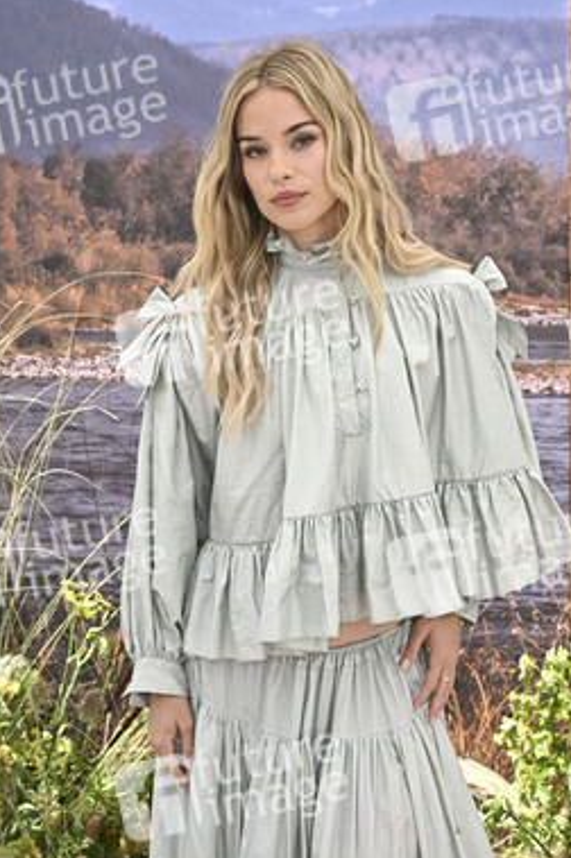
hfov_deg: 23.3
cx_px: 297
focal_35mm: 58
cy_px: 448
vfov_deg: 34.5
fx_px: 1382
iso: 250
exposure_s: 1/320
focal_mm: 55
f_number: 8
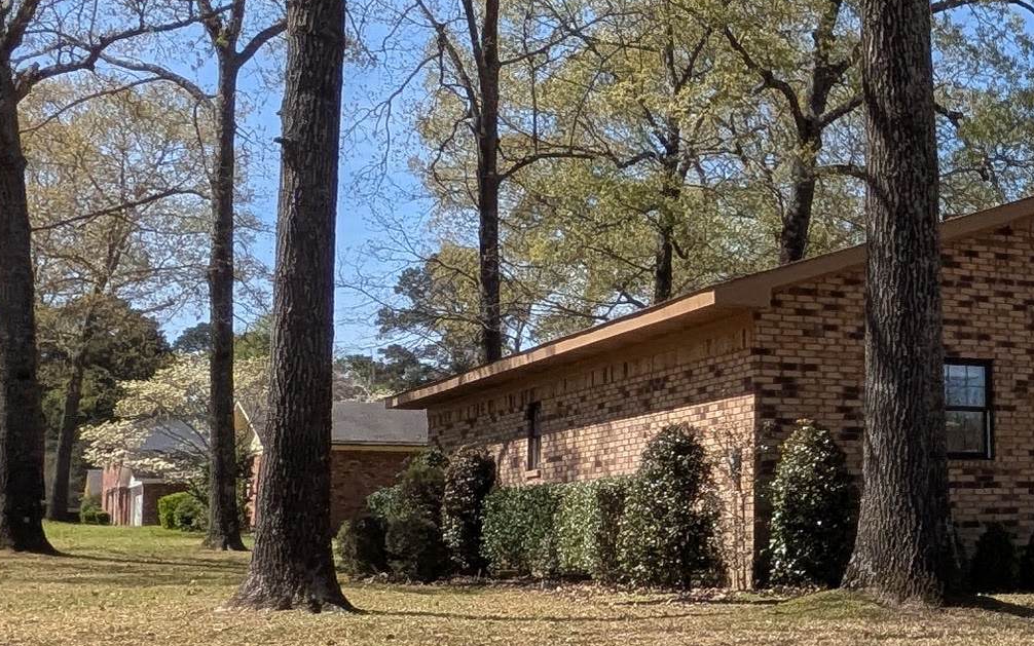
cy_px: 359
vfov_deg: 22.0
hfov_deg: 31.8
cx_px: 1044
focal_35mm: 59
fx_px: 1663
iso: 52
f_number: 2.2
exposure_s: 1/1395
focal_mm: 1.85
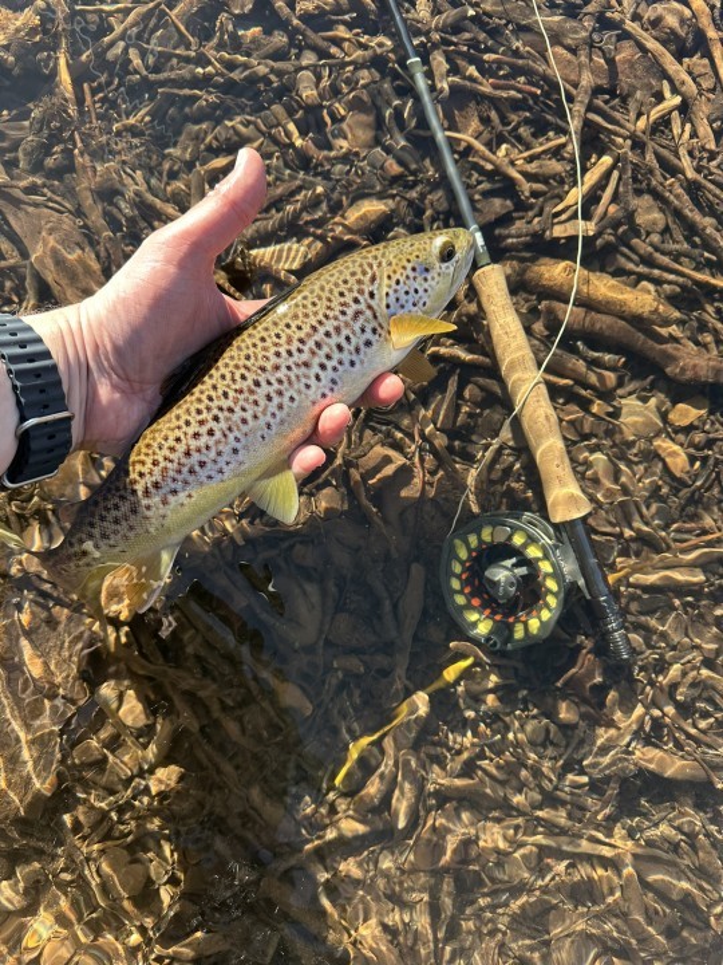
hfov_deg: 56.8
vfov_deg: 71.6
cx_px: 362
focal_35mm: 24
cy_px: 482
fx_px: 668
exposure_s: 1/667
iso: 80
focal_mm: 6.86
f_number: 1.78
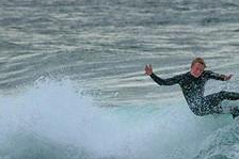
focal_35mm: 2070
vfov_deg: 0.7
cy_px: 184
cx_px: 240
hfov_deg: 1.0
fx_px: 13732
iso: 10000
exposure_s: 1/5000
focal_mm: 800
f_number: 11
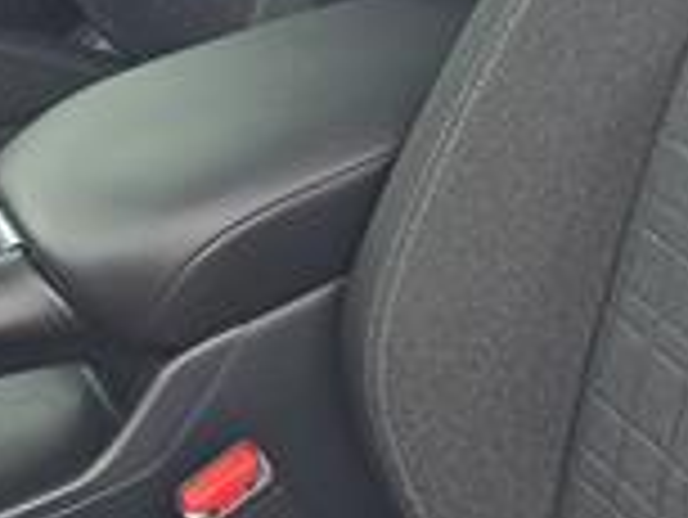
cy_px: -23
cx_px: 472
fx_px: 1910
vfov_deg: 15.1
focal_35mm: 96
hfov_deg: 20.3
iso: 50
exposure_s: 1/120
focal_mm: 6.3
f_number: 1.7
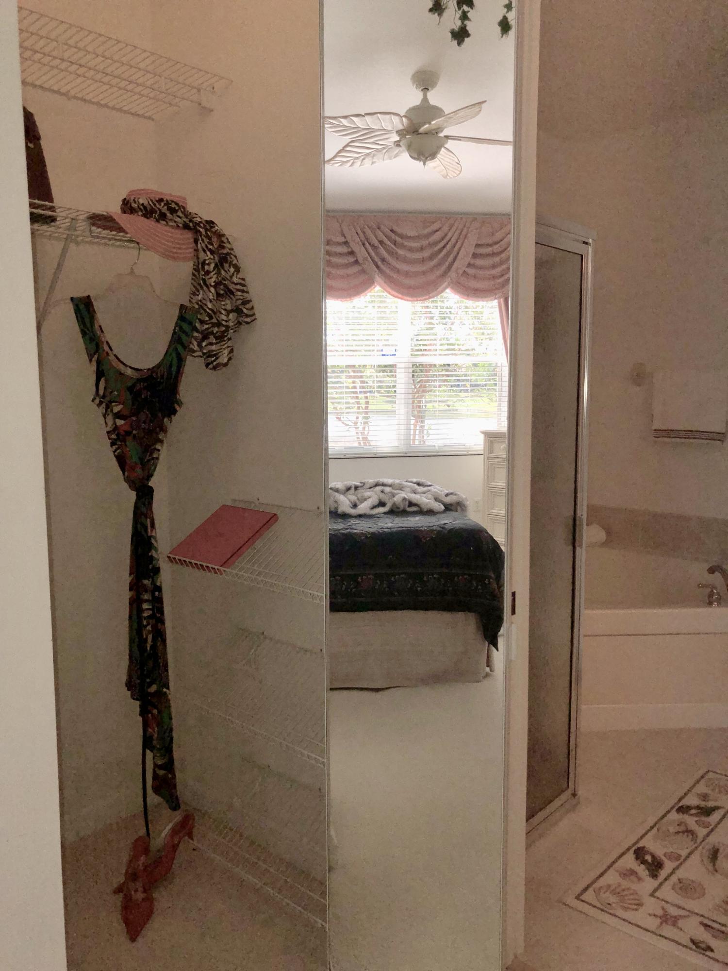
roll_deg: +0.1
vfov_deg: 63.4
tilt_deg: -6.1
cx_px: 364
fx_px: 785
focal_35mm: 28
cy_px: 486
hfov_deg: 49.7
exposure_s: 1/578
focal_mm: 3.99
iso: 20
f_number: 1.8
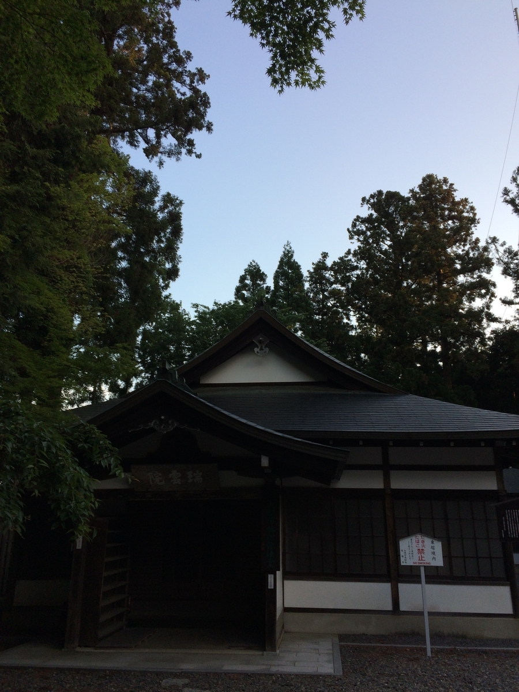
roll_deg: +1.0
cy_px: 346
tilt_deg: +15.6
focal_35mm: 29
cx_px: 260
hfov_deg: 48.2
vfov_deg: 61.7
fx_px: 580
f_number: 2.2
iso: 32
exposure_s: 1/258
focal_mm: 4.15
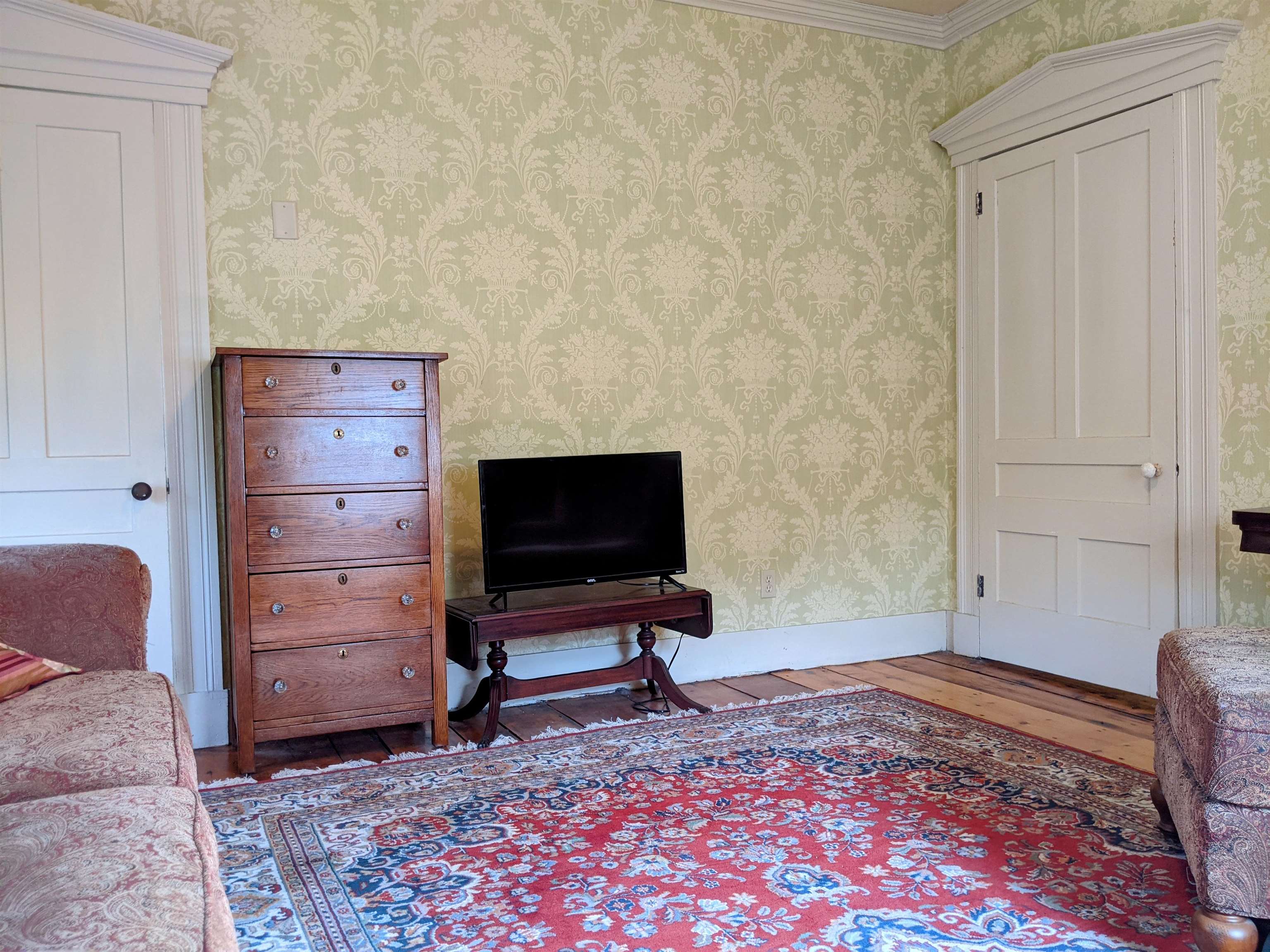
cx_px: 635
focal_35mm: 27
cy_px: 476
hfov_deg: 65.3
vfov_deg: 51.4
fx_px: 991
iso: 64
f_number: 1.8
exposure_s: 1/24
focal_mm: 4.44
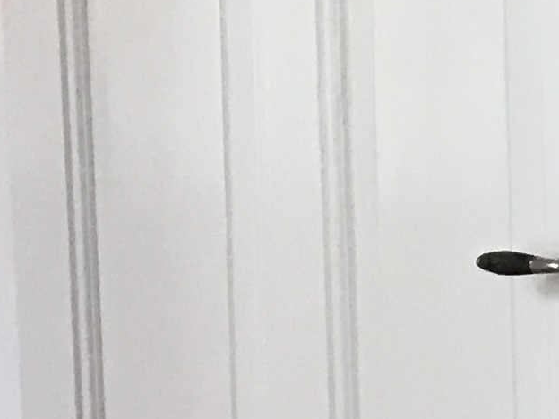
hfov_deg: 9.1
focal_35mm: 181
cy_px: 238
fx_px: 2923
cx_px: 1609
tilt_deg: -6.7
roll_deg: +0.1
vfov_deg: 8.2
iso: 32
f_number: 1.8
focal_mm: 3.99
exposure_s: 1/25
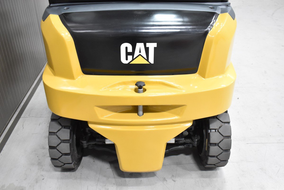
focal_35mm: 34
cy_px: 95
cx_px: 142
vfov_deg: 38.4
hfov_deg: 55.1
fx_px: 272
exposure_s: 1/30
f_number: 4.5
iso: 1600
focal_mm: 23
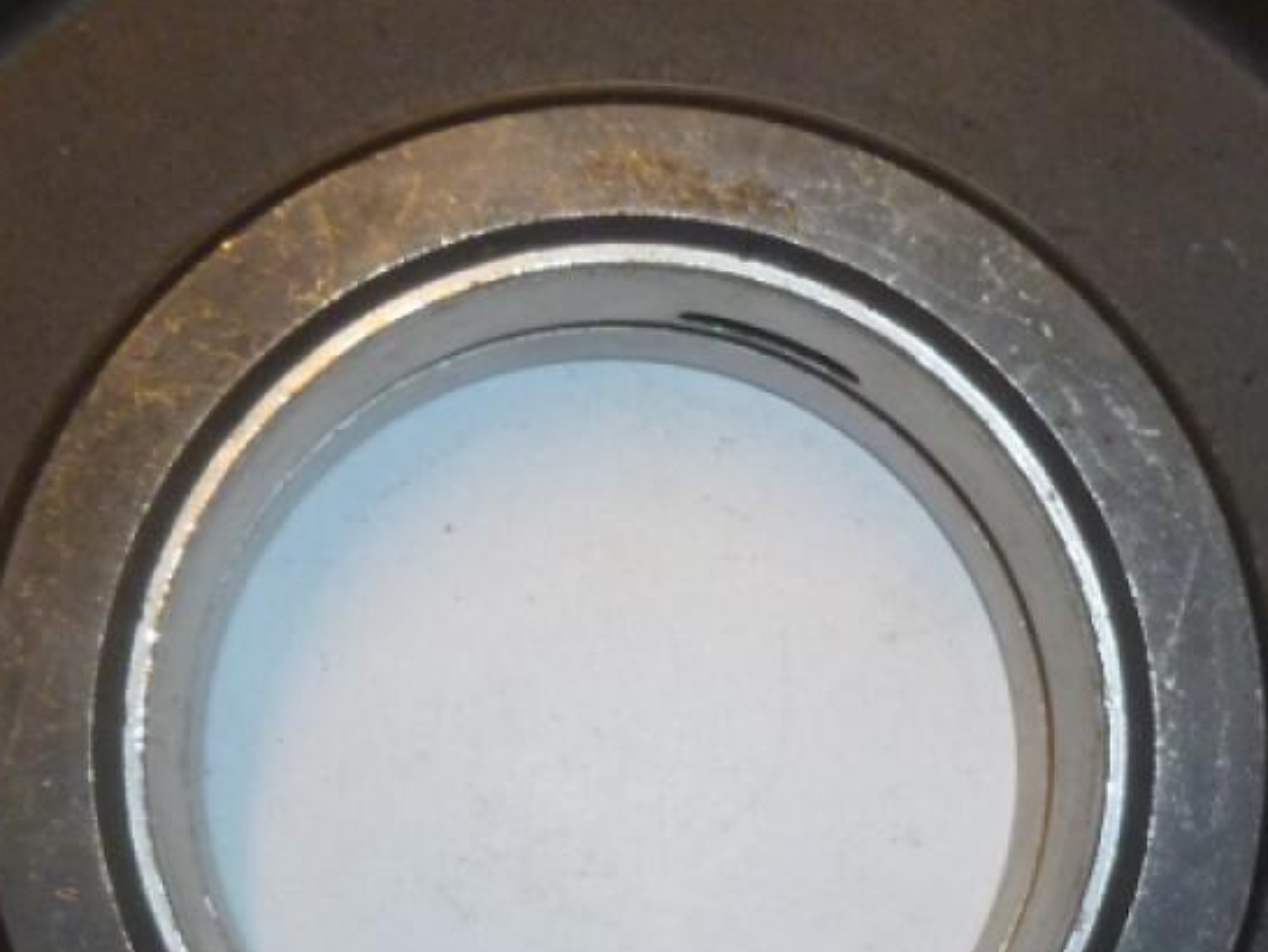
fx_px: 3005
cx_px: 673
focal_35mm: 82
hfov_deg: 23.8
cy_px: 820
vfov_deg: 17.8
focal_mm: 5
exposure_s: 1/30
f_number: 3.3
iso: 160
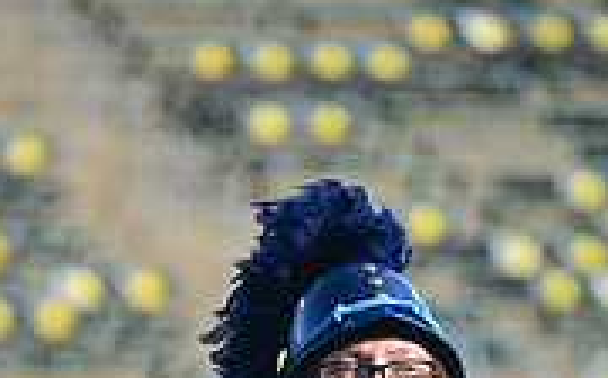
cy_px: 753
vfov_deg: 2.0
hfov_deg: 3.2
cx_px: 214
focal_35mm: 663
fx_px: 10972
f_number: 5.6
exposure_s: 1/800
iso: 125
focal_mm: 260
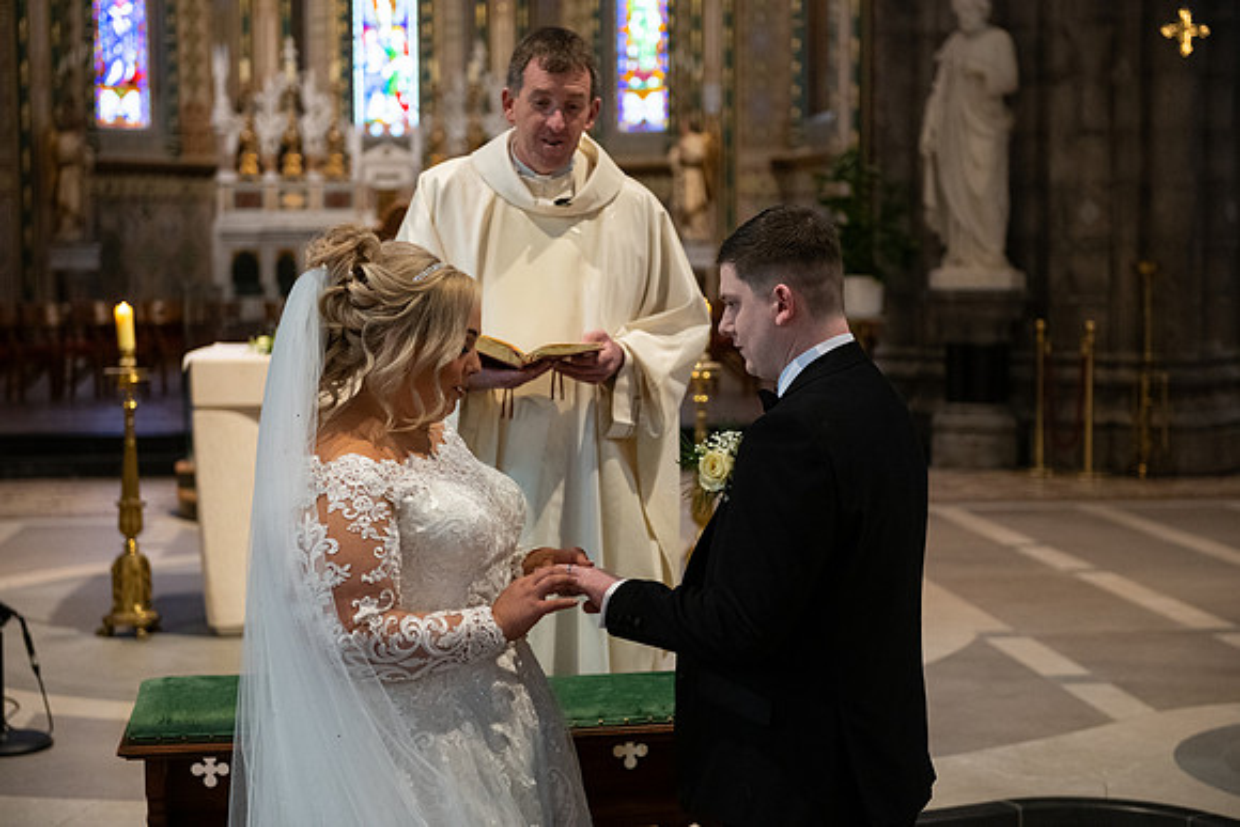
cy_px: 414
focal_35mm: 66
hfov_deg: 30.5
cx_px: 620
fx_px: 2274
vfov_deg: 20.6
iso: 1250
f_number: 3.5
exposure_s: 1/160
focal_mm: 66
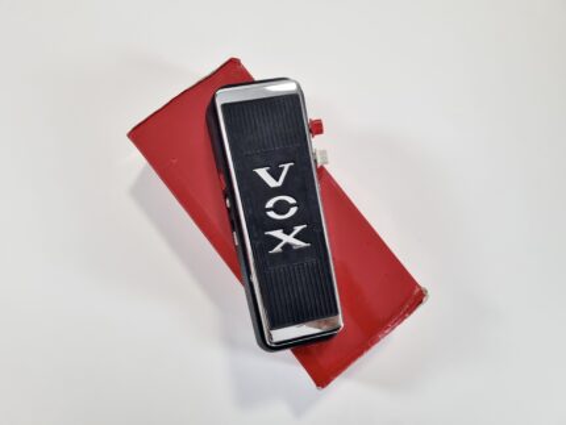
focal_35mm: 26
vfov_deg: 53.1
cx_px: 283
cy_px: 212
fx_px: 425
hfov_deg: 67.3
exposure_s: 1/100
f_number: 1.8
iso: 200
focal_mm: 5.4
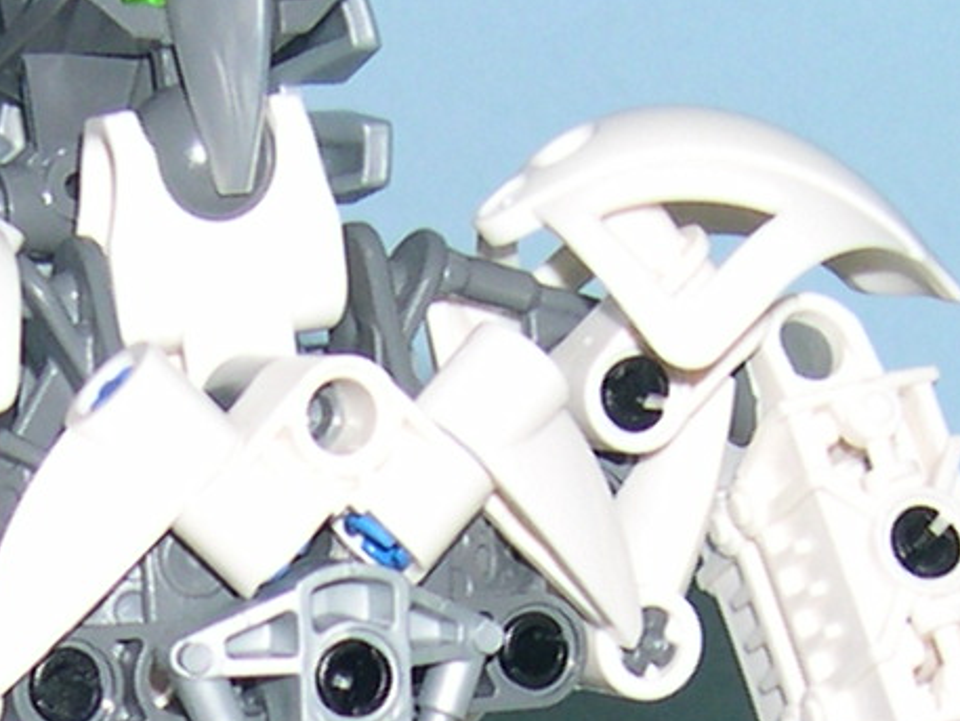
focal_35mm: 189
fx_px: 5243
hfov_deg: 10.4
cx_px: 250
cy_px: 1244
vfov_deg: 7.6
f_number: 2.8
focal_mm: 8
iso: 100
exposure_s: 1/60
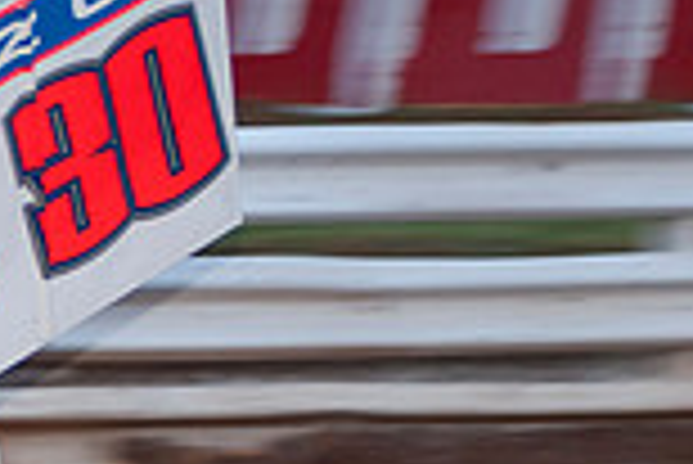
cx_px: -558
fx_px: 10366
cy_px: 432
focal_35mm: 538
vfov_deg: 2.6
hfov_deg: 3.8
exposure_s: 1/400
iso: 250
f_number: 2.8
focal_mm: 95
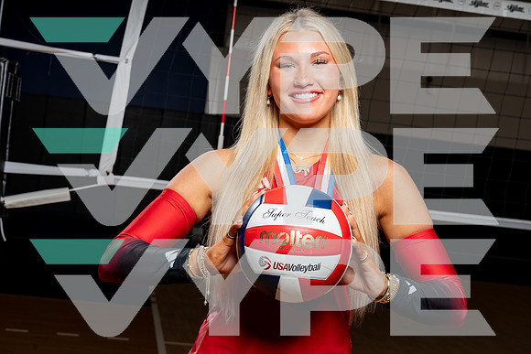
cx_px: 266
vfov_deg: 20.0
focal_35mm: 68
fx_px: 1003
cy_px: 177
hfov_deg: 29.6
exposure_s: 1/250
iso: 100
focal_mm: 68
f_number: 8
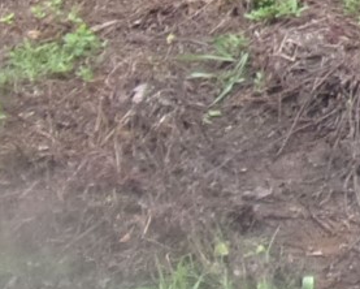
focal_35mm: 173
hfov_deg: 10.2
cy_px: -279
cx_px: 738
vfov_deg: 8.5
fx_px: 1845
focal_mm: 4.3
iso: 80
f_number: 3.3
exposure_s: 1/75
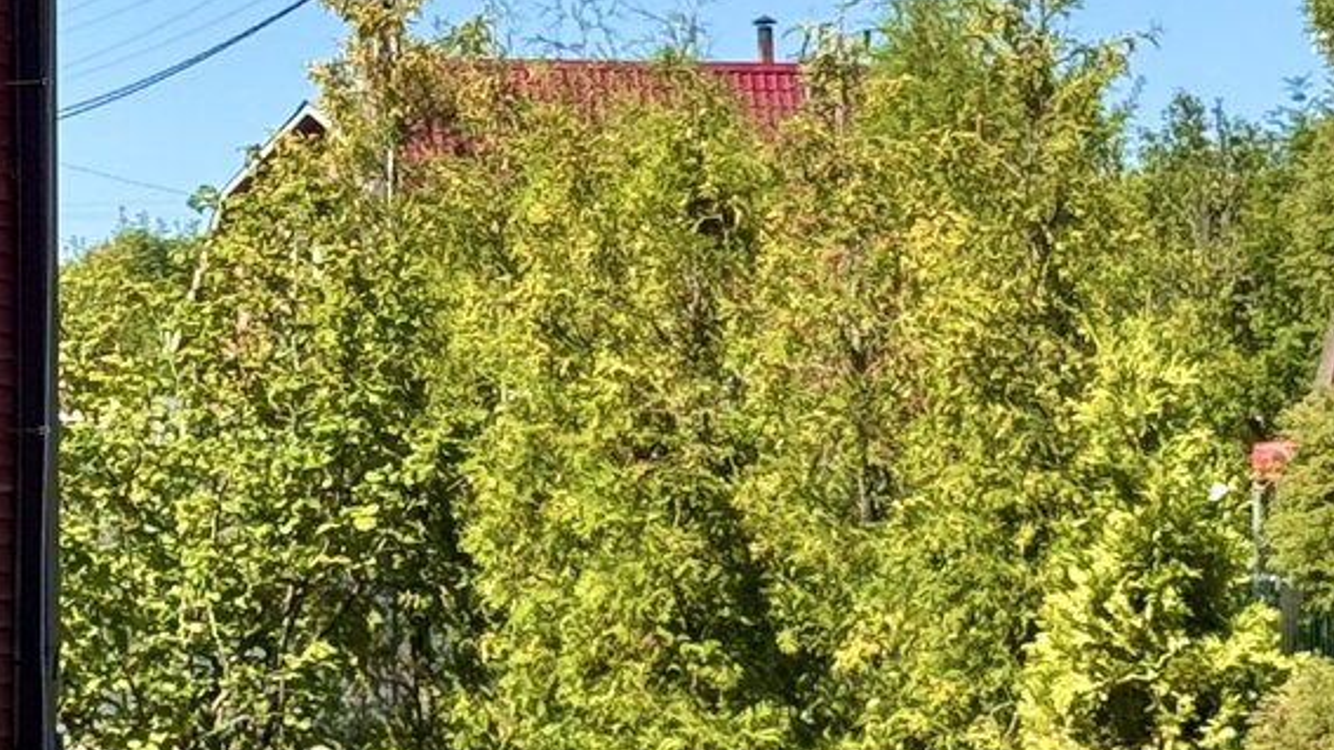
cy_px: 141
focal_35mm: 177
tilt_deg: +2.4
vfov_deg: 6.9
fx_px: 6261
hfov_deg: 12.1
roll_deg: +0.9
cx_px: 261
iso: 64
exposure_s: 1/3096
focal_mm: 6.76
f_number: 1.78
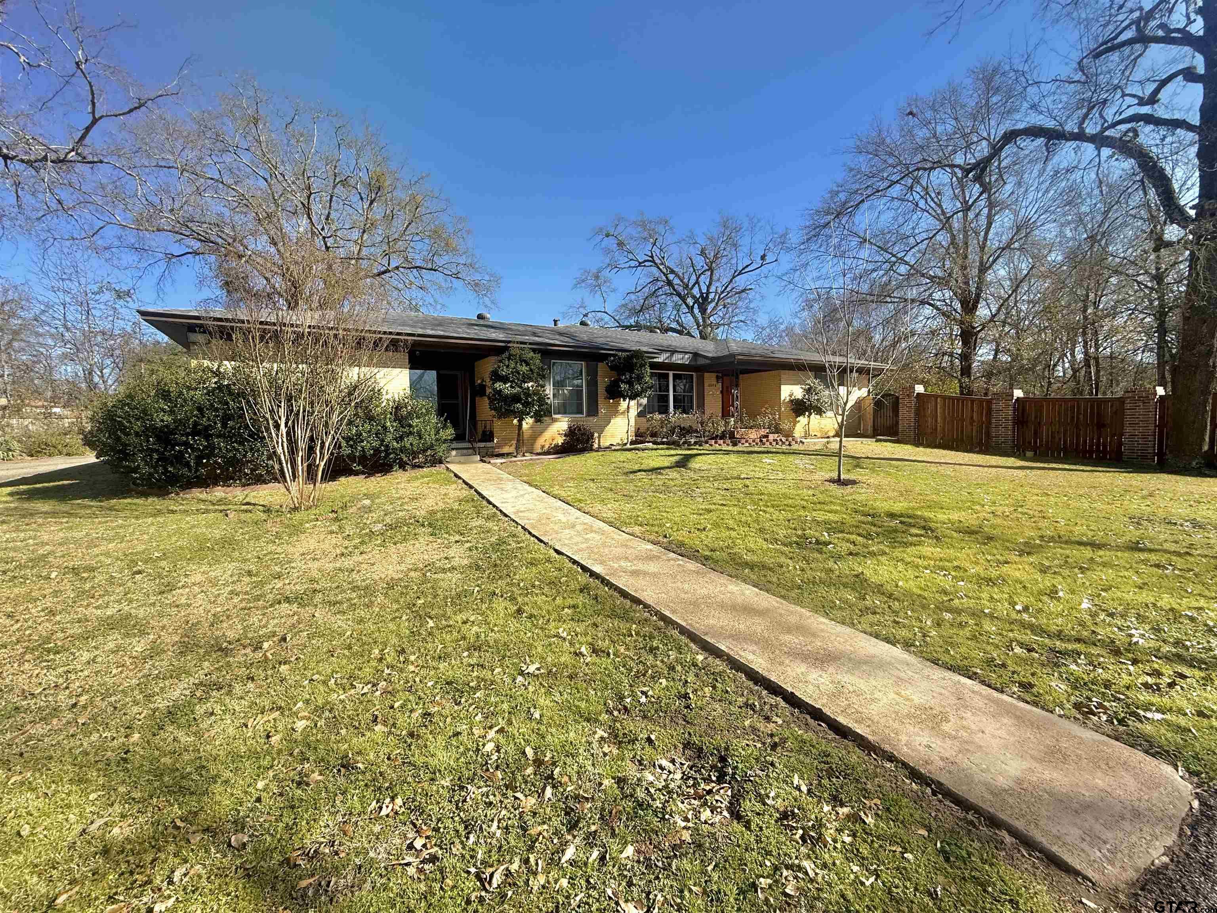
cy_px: 456
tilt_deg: -3.3
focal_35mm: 14
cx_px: 608
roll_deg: +1.3
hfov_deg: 102.1
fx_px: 492
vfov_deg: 85.7
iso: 50
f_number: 2.2
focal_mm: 2.22
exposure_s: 1/1105
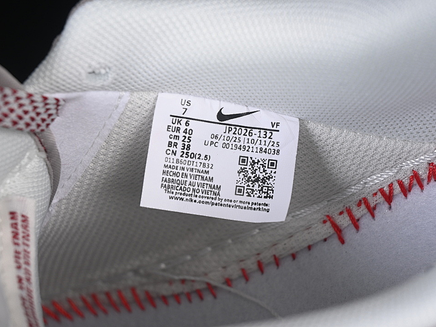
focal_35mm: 82
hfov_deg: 23.8
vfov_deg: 18.0
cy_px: 162
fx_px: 1033
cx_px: 224
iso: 160
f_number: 7.1
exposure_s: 1/80
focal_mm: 50
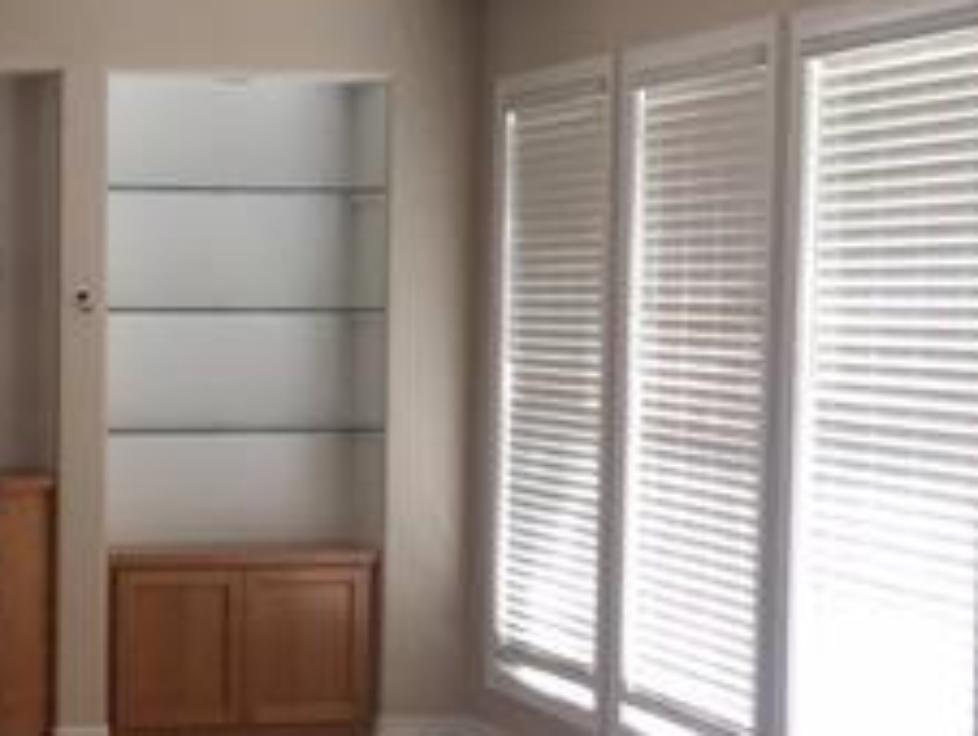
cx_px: 39
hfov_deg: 23.0
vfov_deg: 18.0
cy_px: 446
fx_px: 2319
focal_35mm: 82
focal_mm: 4.15
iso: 25
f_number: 2.2
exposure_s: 1/15
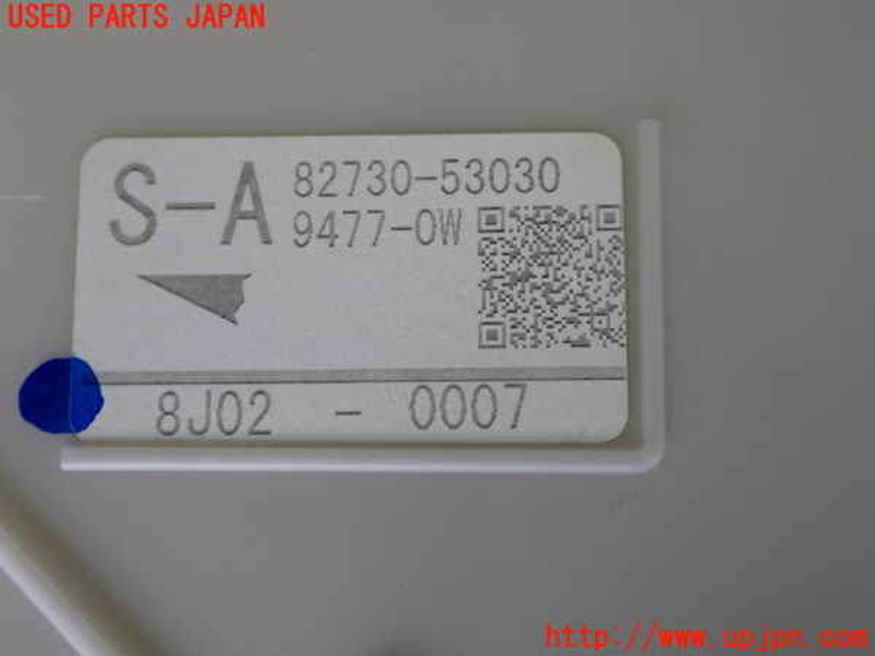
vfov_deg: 27.0
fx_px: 1365
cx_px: 438
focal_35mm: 54
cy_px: 328
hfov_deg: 35.5
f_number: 3.3
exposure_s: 1/50
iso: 200
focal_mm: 9.65
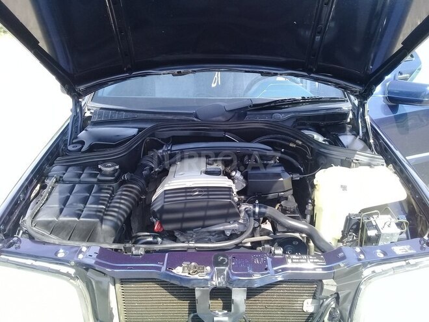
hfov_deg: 58.4
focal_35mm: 31
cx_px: 214
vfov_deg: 45.4
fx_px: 384
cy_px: 161
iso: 50
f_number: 2.2
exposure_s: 1/165
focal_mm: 3.3
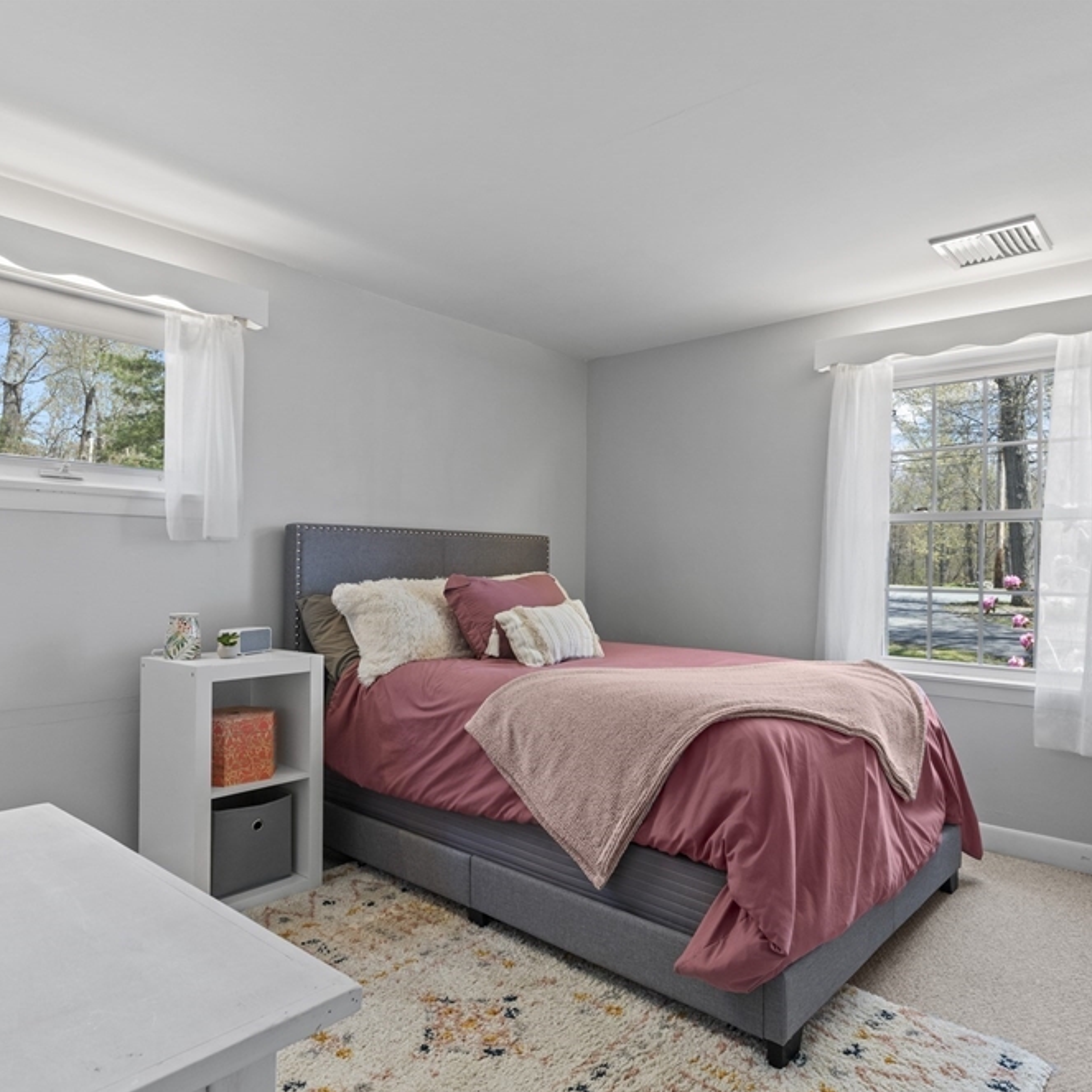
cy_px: 559
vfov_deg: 70.5
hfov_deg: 70.5
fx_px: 773
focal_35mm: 22
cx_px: 553
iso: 320
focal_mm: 11
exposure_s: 1/8
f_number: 7.1
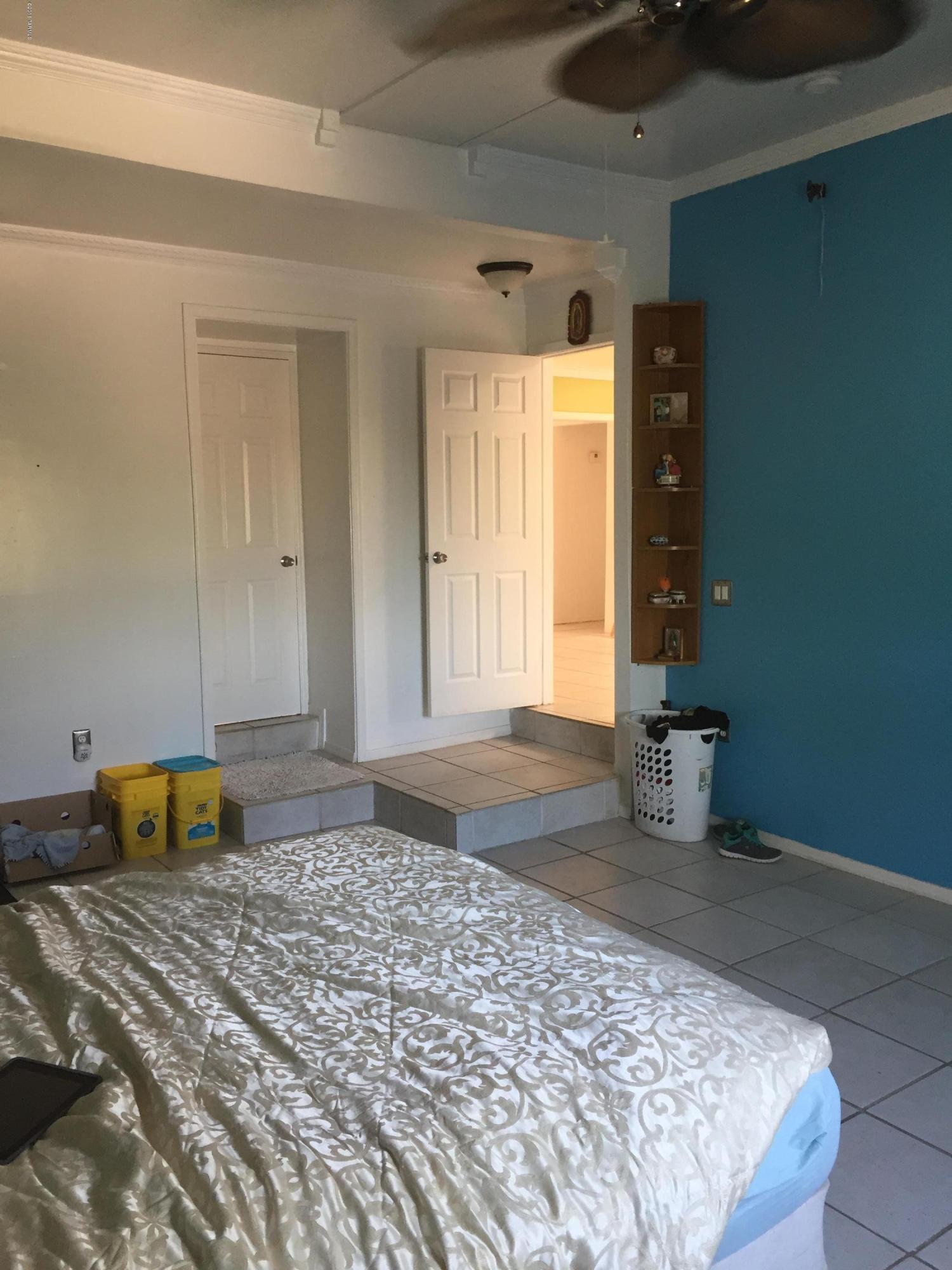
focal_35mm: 29
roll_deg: +1.8
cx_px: 476
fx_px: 1063
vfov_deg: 61.7
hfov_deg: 48.2
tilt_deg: -7.8
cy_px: 635
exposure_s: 1/30
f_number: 2.2
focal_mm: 4.15
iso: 80
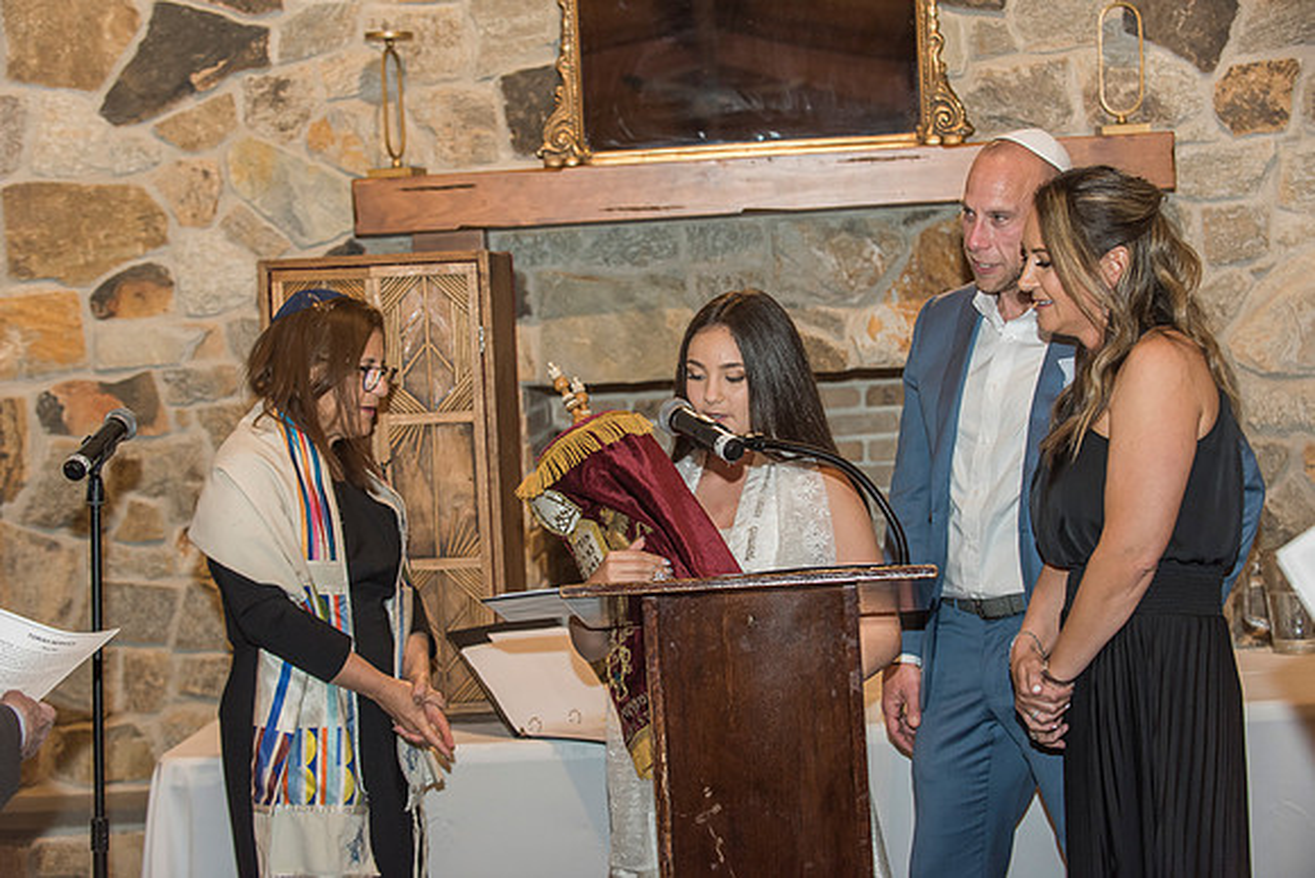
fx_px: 2557
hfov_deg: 28.8
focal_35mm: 70
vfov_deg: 19.5
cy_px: 439
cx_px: 658
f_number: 4
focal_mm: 70
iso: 1250
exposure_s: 1/125
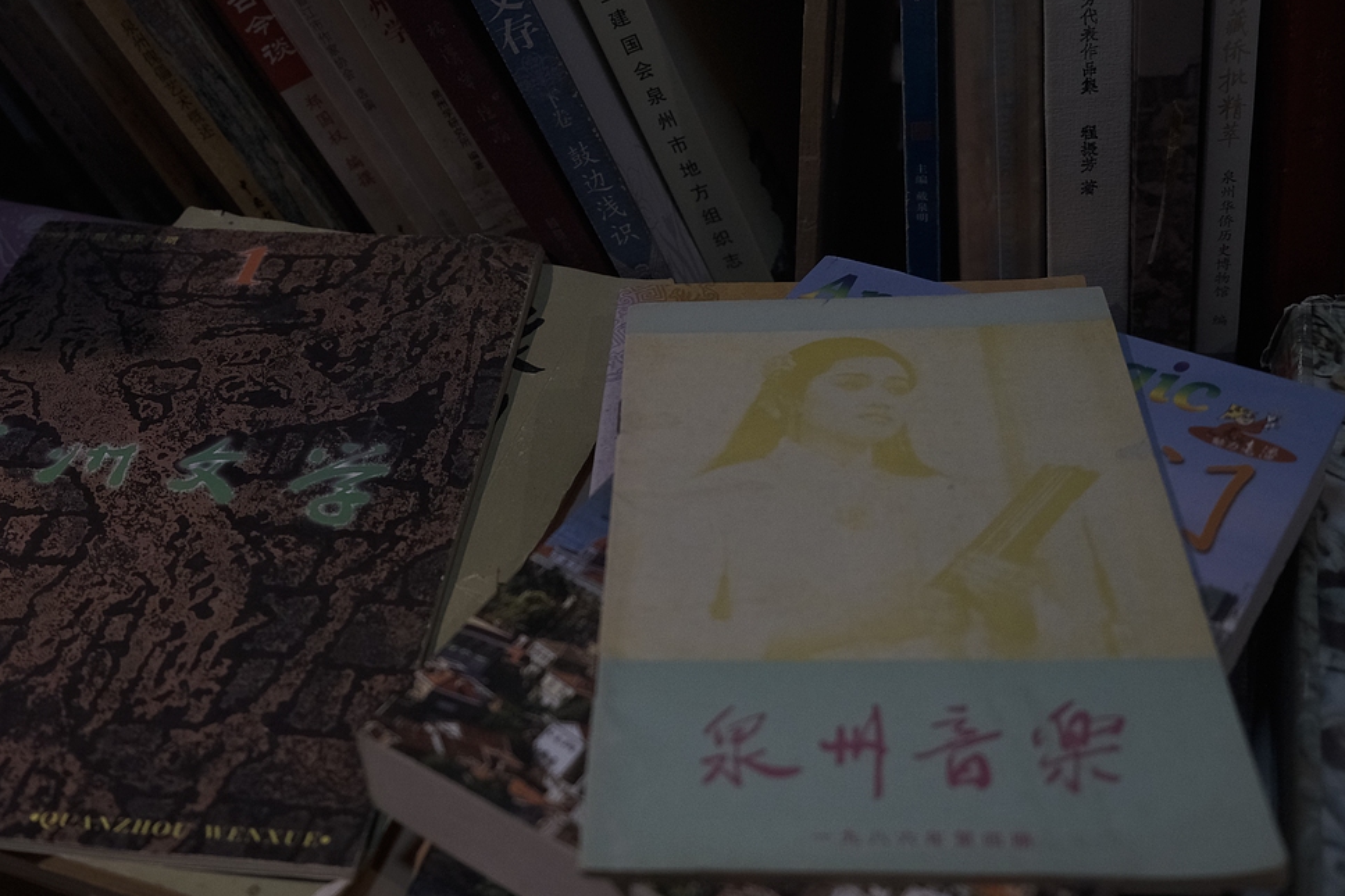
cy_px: 405
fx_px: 1531
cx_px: 525
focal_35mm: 41
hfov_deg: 47.1
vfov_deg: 32.6
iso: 1600
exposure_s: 1/250
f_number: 4
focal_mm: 20.5
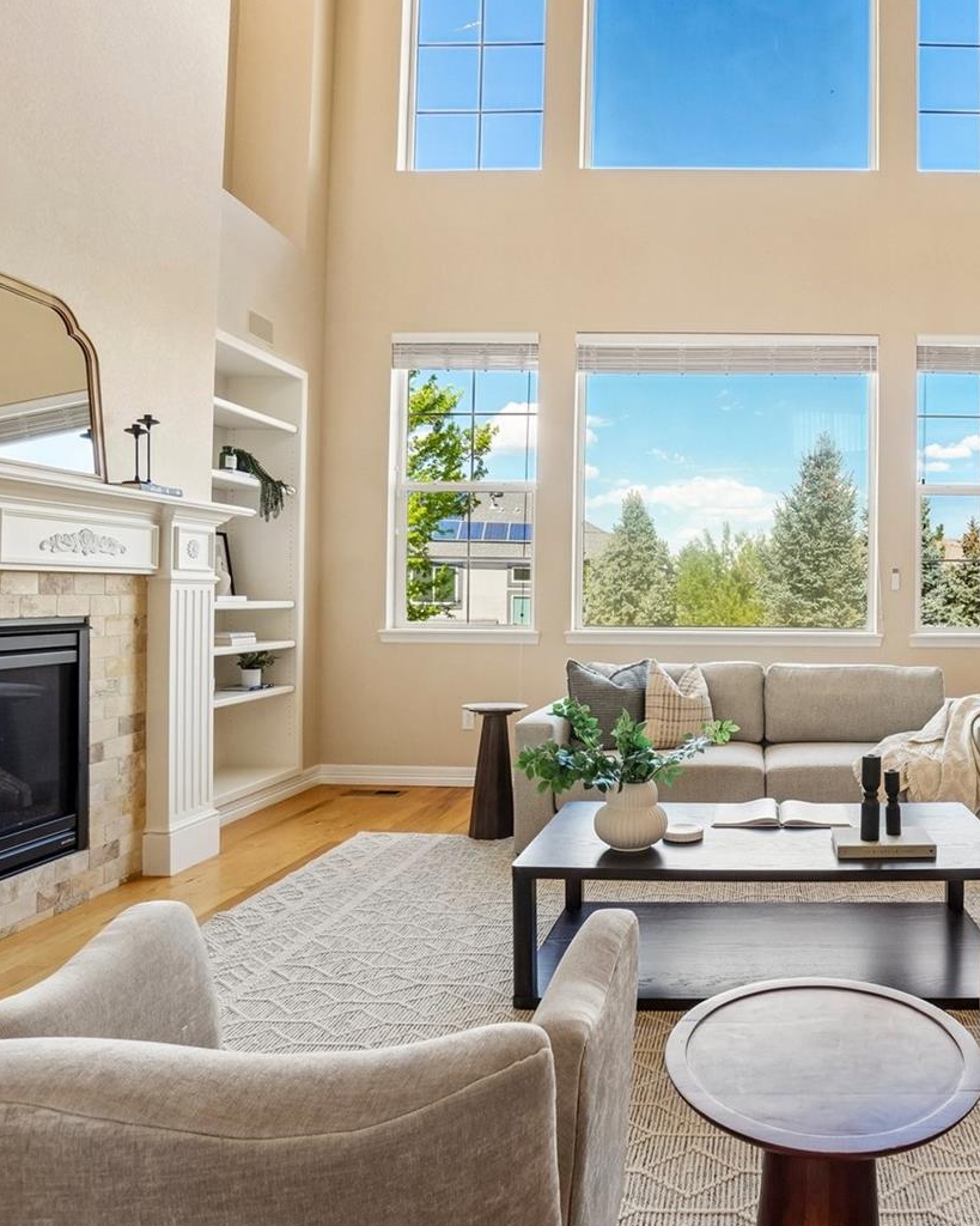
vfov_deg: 75.0
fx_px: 798
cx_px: 773
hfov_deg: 58.6
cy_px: 606
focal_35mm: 22
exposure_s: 1/60
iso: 400
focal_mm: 10
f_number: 8
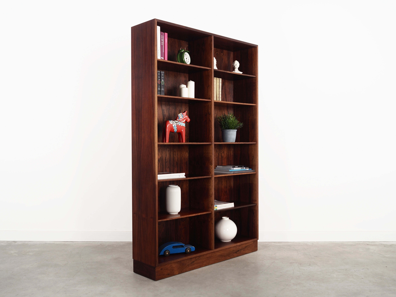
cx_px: 198
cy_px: 148
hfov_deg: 54.0
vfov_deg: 41.8
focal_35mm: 34
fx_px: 389
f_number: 2.8
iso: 200
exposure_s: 1/25
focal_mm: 17
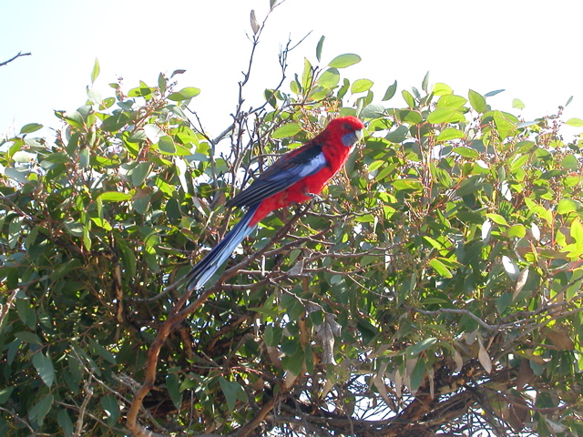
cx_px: 292
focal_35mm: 77
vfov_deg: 19.1
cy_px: 218
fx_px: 1297
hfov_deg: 25.3
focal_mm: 11.8
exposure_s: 1/131
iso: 100
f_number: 4
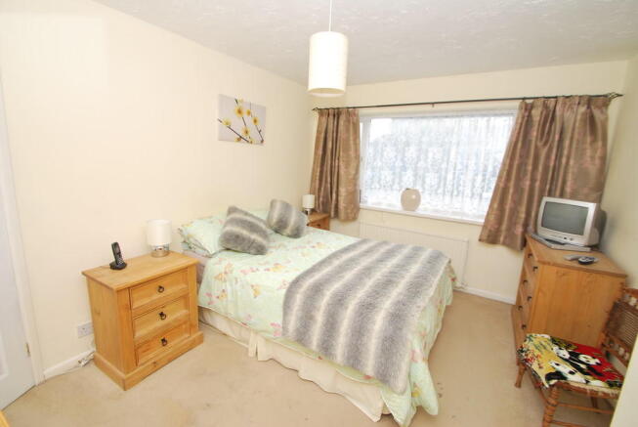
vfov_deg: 77.5
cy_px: 214
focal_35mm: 15
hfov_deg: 100.3
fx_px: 266
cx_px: 319
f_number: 5
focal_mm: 10
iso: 200
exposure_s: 1/100
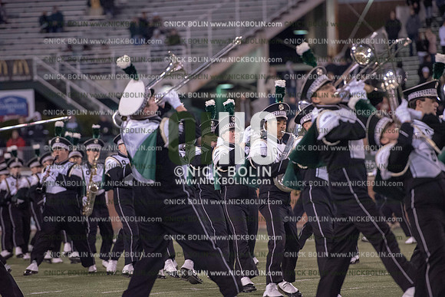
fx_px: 2473
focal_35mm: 200
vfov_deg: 6.9
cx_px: 222
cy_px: 148
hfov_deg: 10.3
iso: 5000
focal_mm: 200
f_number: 3.2
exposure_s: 1/1250
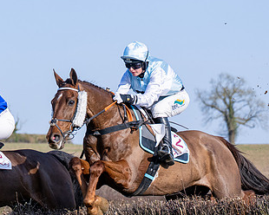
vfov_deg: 5.6
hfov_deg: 7.0
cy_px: 225
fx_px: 2189
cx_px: 54
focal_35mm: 275
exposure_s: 1/2000
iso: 160
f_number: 4
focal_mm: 95
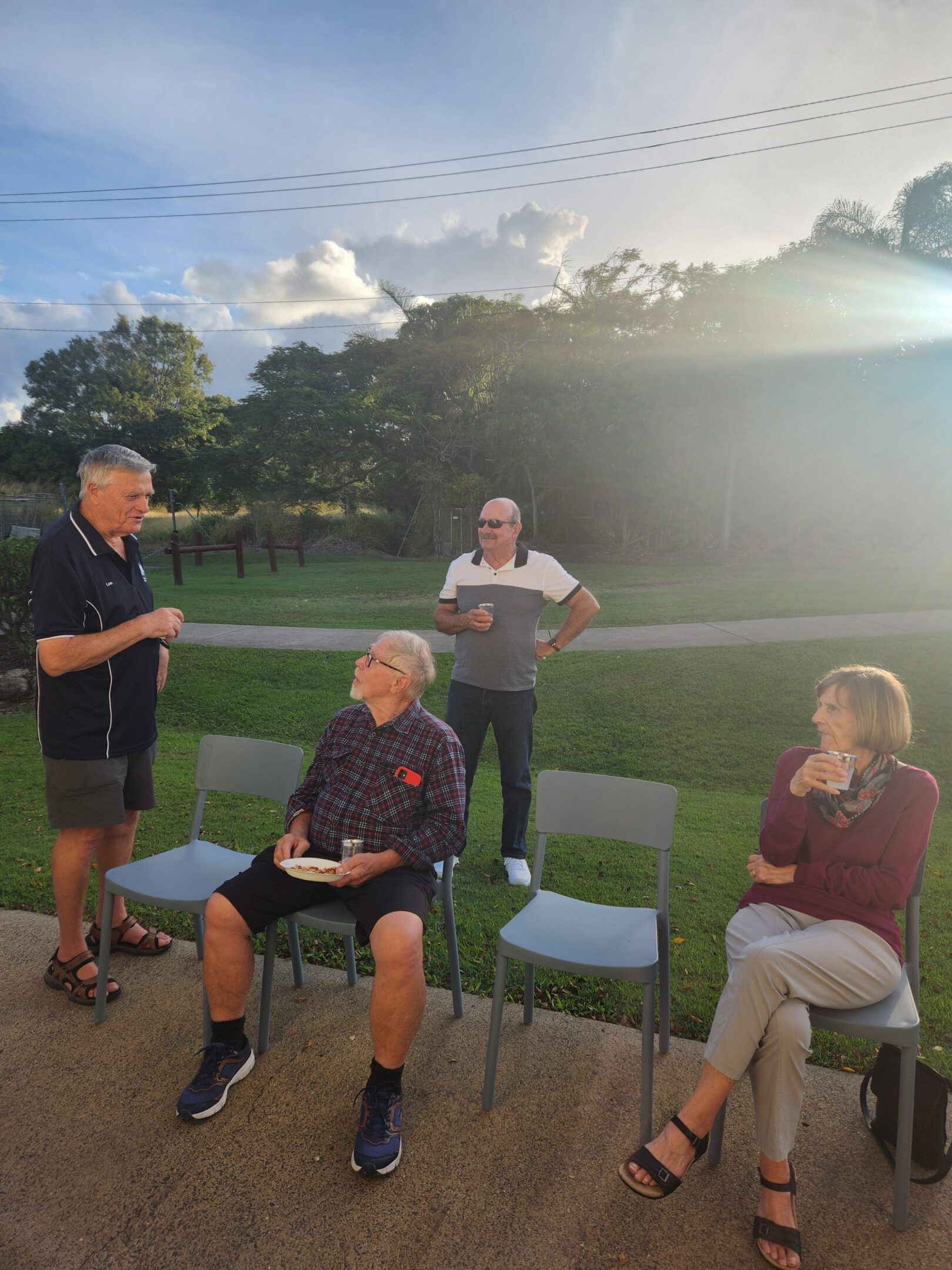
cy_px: 635
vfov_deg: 73.9
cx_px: 476
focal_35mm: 23
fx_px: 843
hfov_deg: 58.9
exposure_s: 1/761
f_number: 1.8
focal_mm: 5.4
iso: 20
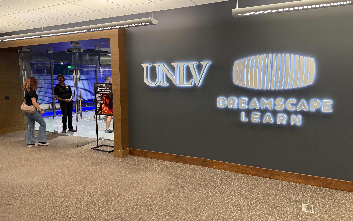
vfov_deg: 47.6
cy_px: 111
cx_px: 173
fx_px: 250
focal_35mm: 26
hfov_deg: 70.4
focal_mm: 6.76
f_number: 1.78
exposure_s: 1/60
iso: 200
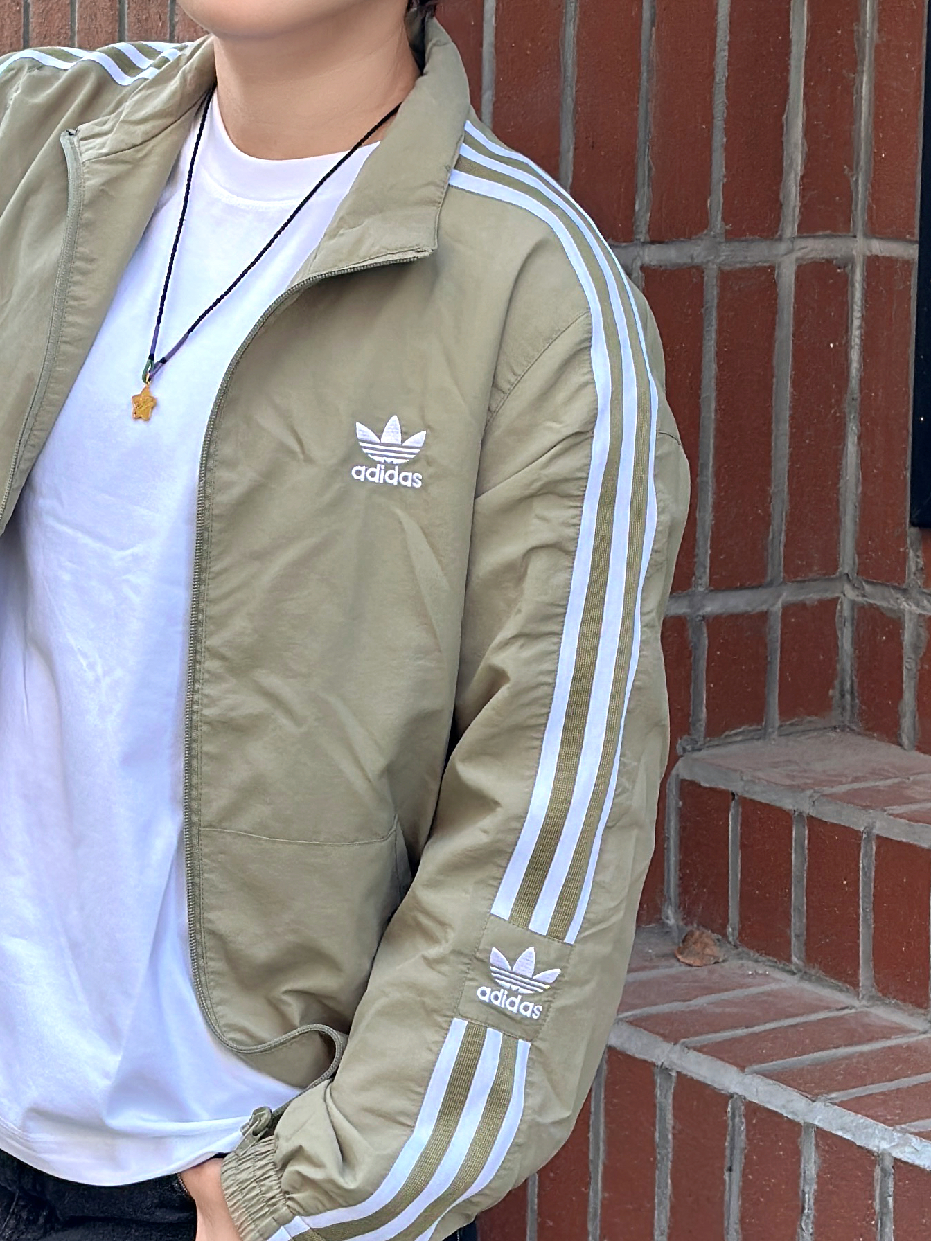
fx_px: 3873
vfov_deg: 18.2
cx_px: 249
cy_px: 537
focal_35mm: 108
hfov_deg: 13.7
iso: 80
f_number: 1.78
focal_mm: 6.86
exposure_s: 1/269
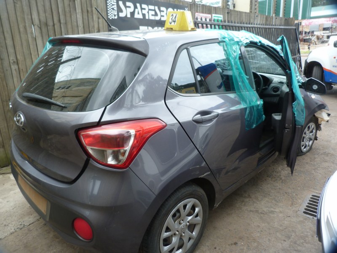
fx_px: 243
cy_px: 126
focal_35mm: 25
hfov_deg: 69.4
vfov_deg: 54.9
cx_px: 168
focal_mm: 4.5
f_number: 2.8
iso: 80
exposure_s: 1/125
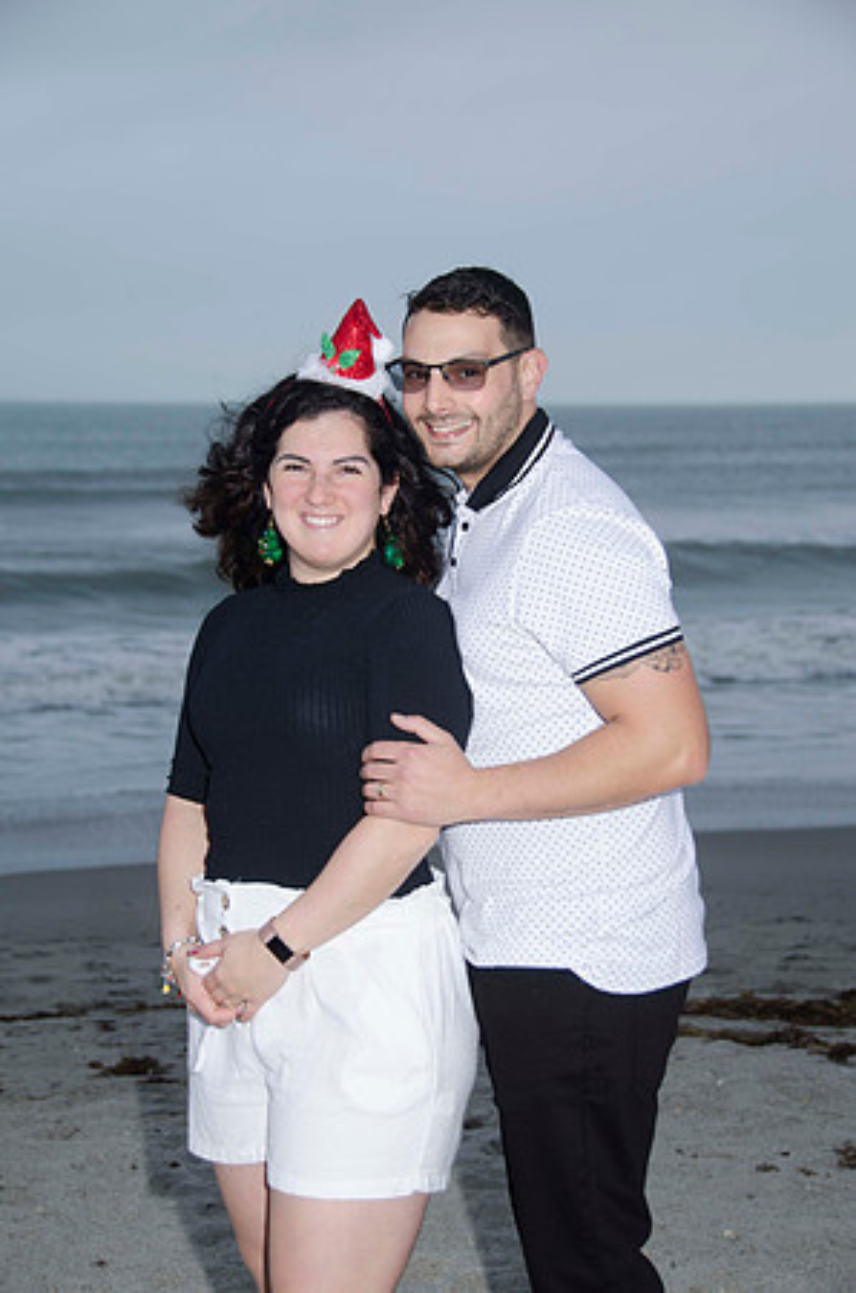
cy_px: 646
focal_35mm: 72
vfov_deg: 28.1
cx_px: 428
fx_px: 2580
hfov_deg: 18.8
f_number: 5.6
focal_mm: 48
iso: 100
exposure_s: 1/80
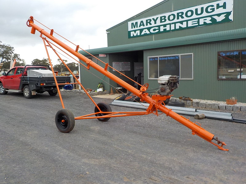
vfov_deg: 46.8
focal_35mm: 30
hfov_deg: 60.0
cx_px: 123
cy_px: 92
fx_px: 213
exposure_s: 1/80
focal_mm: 4.1
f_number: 3.3
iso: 125
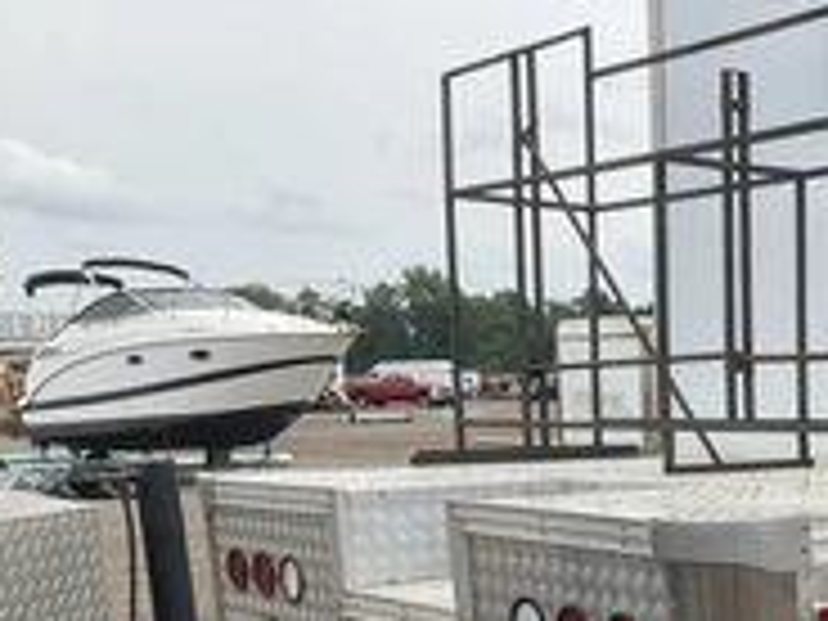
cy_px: 634
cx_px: 801
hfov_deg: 29.0
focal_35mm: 63
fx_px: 1507
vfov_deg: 22.3
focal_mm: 3
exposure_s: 1/1076
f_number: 1.8
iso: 25
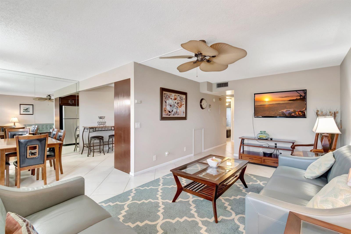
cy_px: 117
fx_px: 146
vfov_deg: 77.3
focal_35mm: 15
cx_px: 176
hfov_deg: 100.4
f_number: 8
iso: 3600
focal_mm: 10
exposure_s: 1/15
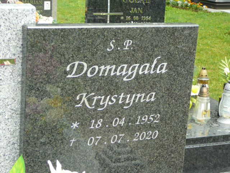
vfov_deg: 18.0
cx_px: 115
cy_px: 86
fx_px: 545
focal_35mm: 82
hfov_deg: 23.8
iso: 80
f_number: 3.8
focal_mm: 12.2
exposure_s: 1/200
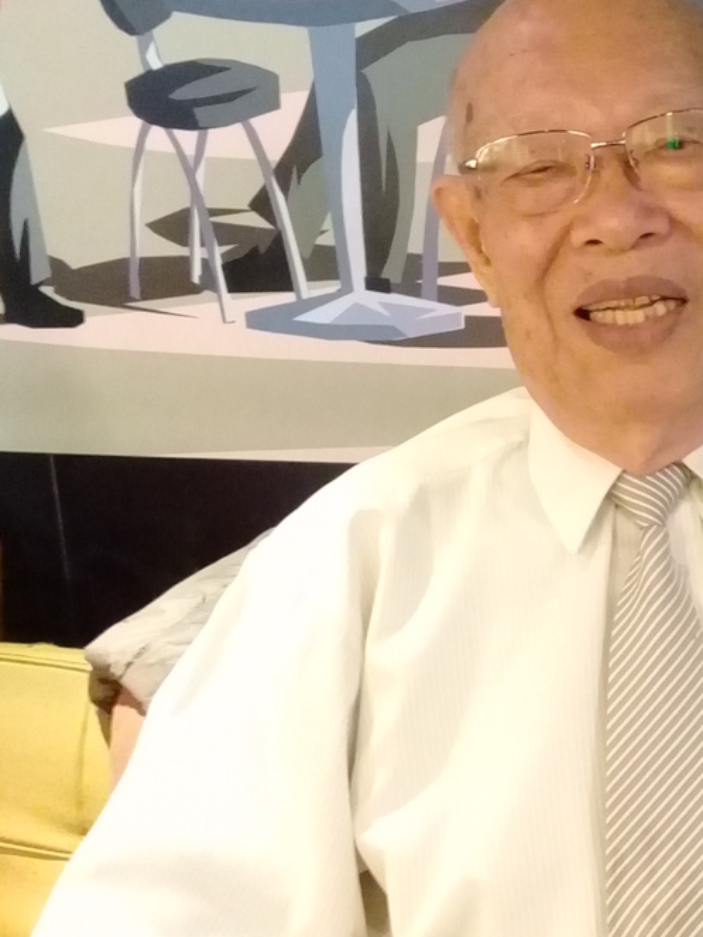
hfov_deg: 20.2
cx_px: 732
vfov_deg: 27.8
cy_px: 522
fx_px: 1895
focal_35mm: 70
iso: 500
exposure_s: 1/15
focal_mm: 3.3
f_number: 2.2
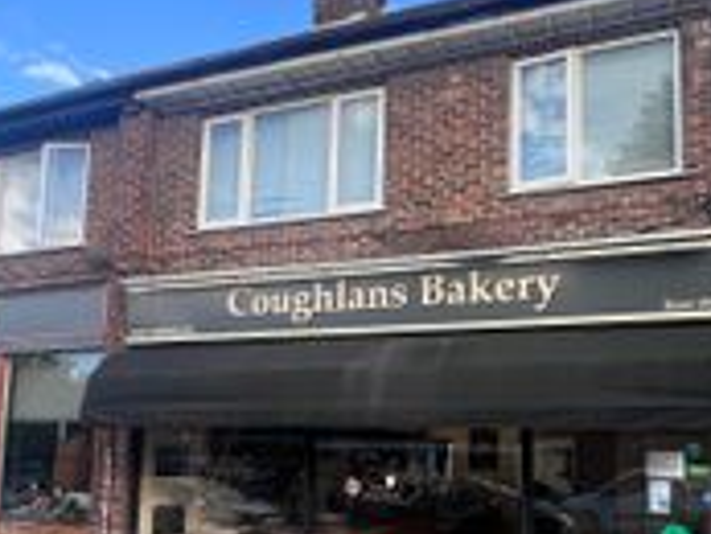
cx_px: 436
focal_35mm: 30
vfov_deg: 45.2
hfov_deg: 59.3
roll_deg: -1.8
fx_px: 617
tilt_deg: +5.6
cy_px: 403
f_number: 1.8
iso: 32
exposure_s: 1/154
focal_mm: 1.57
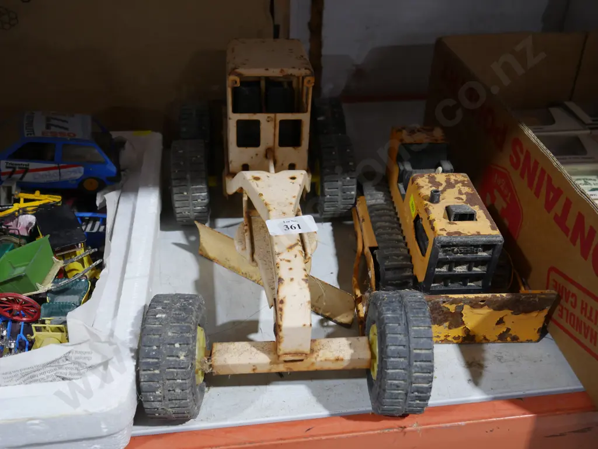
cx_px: 299
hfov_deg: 53.9
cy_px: 224
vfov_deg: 41.8
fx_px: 588
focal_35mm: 34
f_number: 4
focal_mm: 17
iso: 640
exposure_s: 1/60
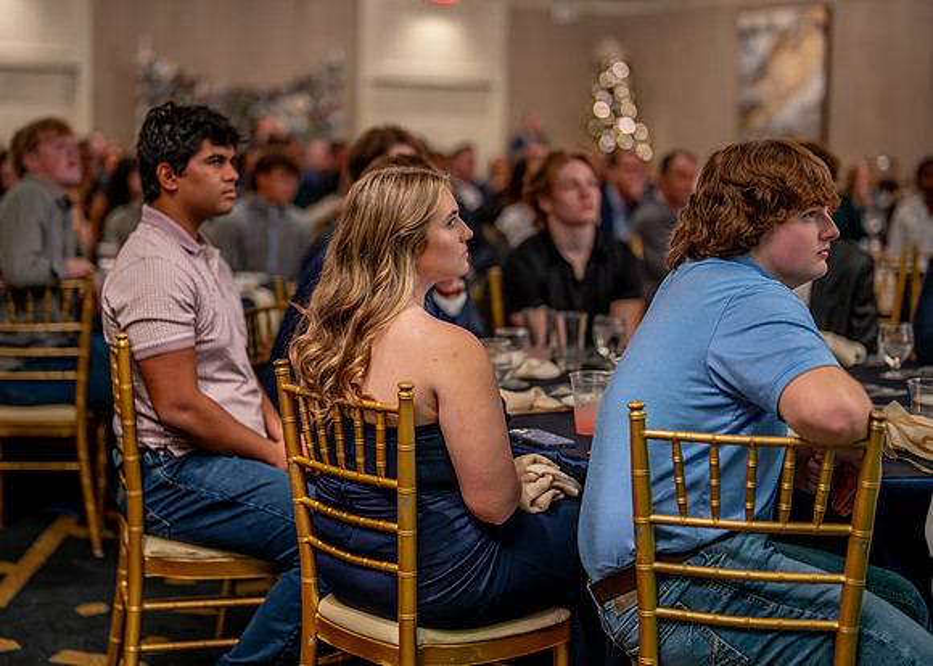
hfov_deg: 31.6
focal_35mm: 62
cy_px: 274
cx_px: 407
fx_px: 1647
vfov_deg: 22.8
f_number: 1.2
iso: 1600
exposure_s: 1/400
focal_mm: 50
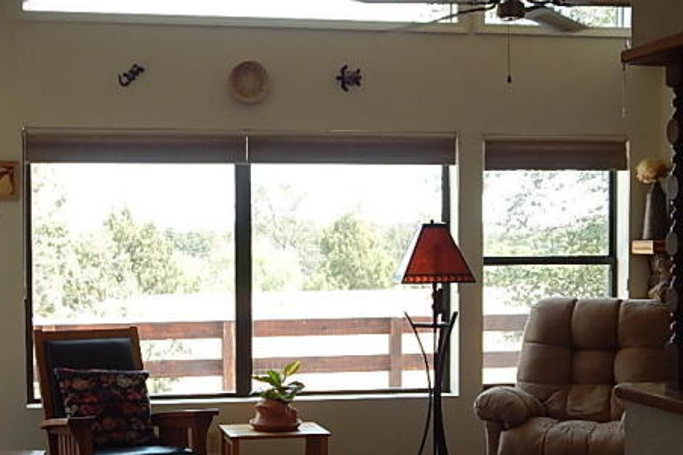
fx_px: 1252
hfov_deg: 30.3
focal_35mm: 66
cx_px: 224
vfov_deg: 20.5
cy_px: 299
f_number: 3.2
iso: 125
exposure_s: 1/125
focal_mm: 5.1
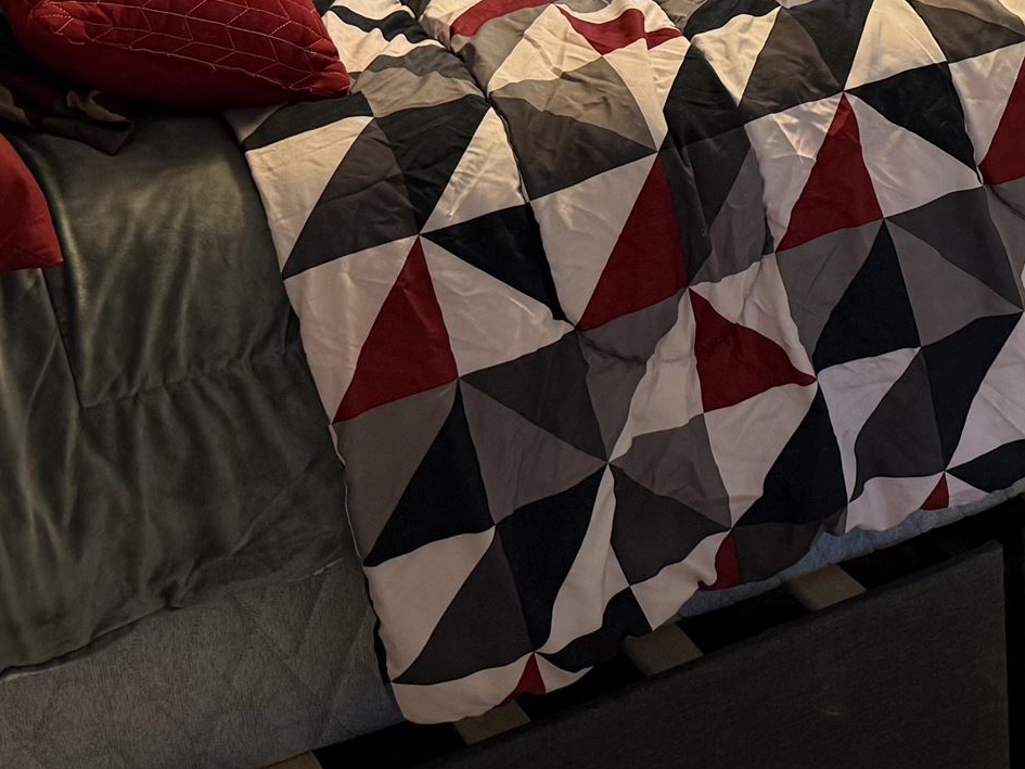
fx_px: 2310
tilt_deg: -9.4
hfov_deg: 24.2
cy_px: -355
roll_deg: +2.2
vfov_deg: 17.2
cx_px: 948
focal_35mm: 78
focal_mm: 6.76
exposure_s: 1/60
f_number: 1.78
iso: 200
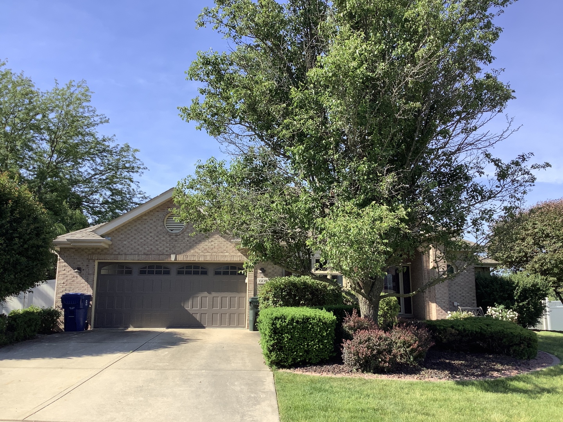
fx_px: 504
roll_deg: -1.1
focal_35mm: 31
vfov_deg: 45.4
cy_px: 211
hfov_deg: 58.4
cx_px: 282
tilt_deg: +6.6
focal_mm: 3.3
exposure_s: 1/691
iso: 25
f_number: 2.4
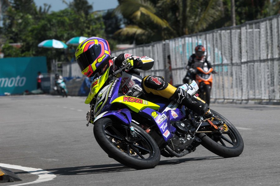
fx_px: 1865
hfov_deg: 8.6
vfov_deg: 5.7
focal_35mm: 240
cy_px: 93
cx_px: 140
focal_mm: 160
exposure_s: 1/1000
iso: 200
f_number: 8
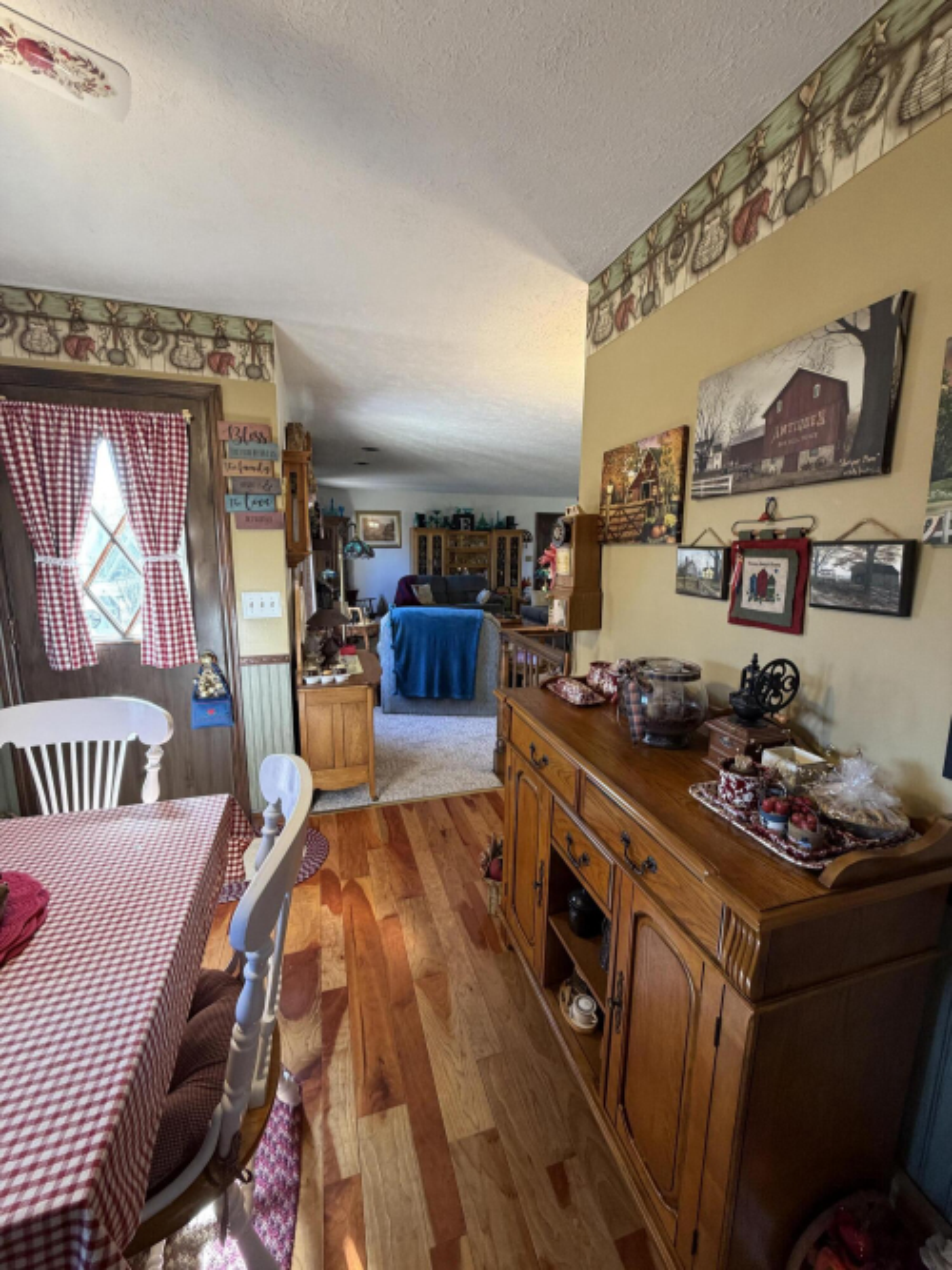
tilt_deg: -9.7
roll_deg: +0.0
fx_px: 514
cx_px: 476
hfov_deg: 85.7
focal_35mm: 14
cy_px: 635
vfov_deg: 102.1
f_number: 2.2
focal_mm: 2.22
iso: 250
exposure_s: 1/60
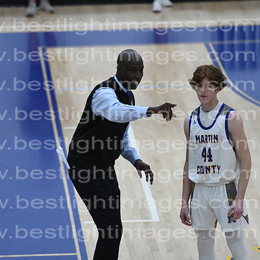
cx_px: 104
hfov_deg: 4.7
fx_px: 3184
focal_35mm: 375
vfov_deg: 4.7
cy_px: 130
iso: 5000
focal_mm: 195
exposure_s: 1/800
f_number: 3.5
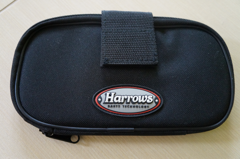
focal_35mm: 33
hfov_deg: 57.3
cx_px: 120
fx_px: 220
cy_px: 80
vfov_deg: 39.9
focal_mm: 22
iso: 3200
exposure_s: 1/125
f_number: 4
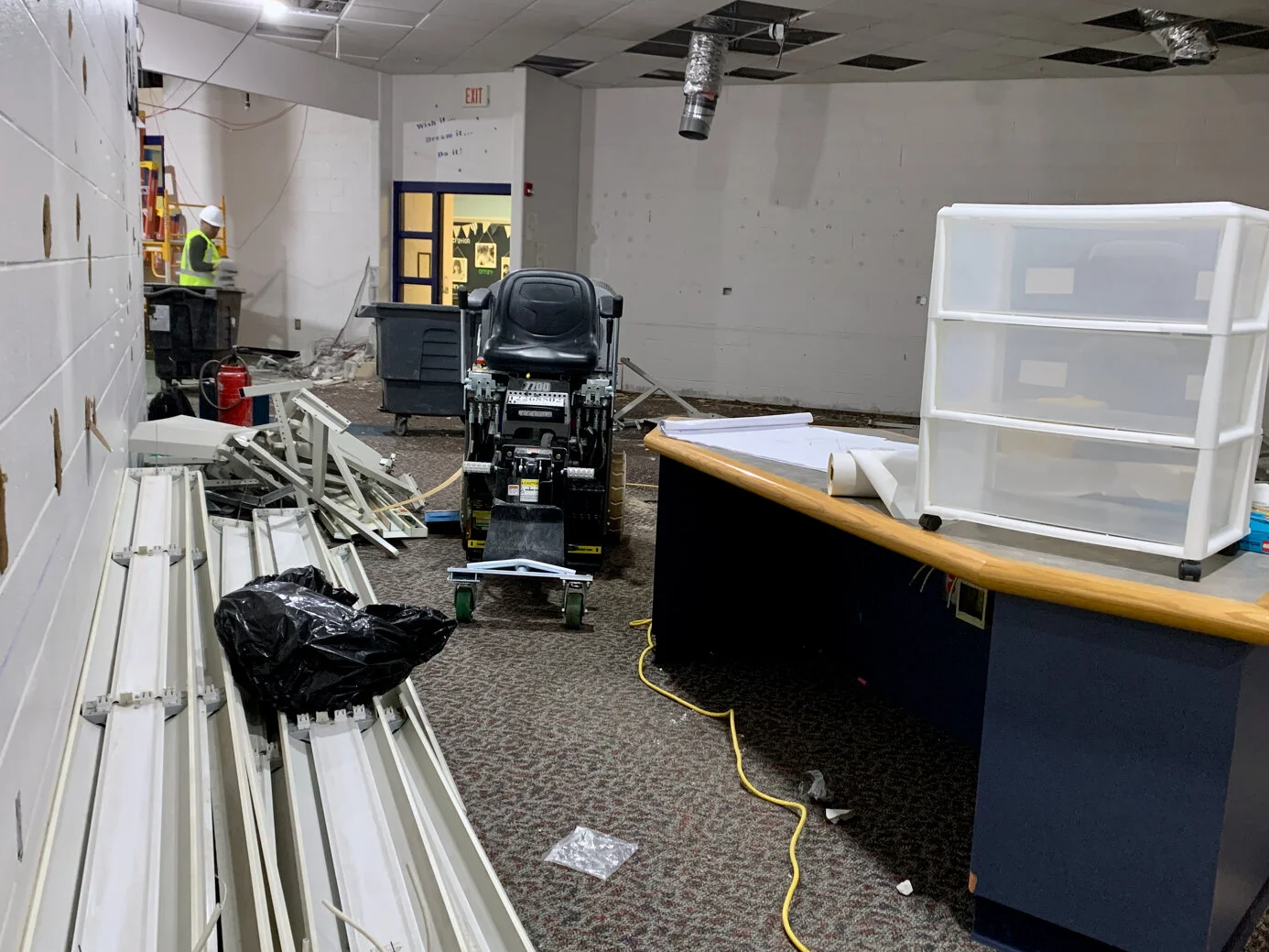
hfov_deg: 60.0
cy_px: 503
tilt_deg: -9.9
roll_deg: -0.6
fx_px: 1100
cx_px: 622
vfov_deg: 46.8
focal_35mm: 30
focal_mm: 4.25
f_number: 1.8
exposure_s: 1/40
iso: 320
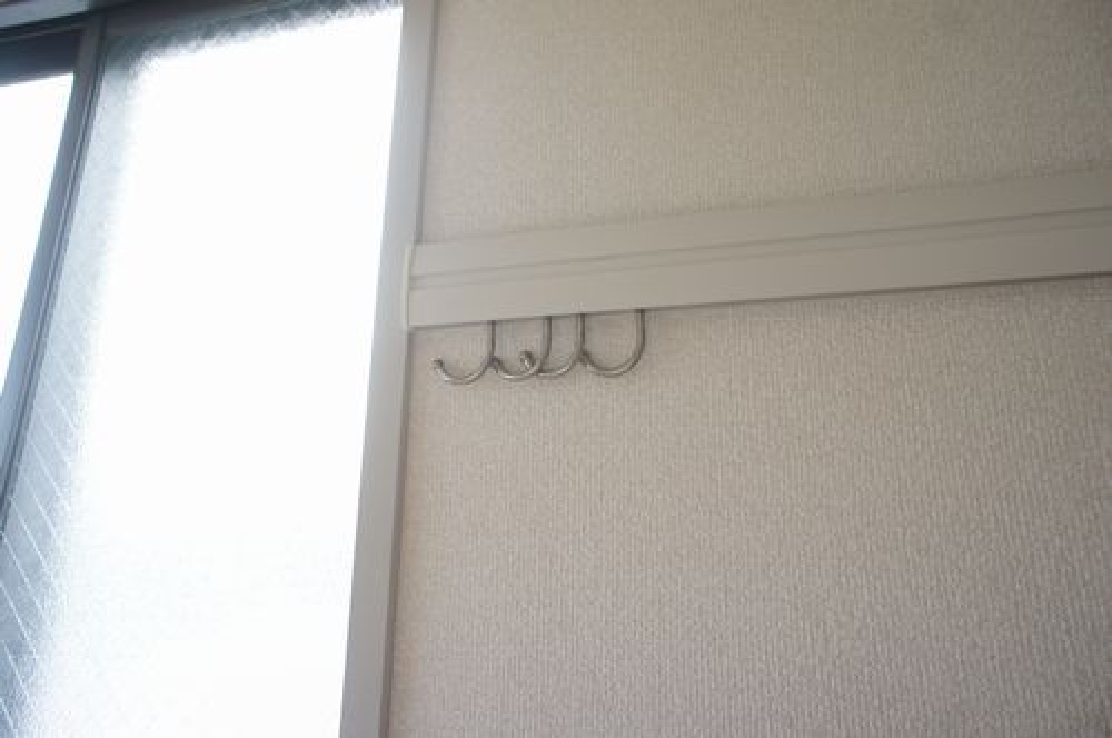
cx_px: 556
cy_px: 369
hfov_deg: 73.8
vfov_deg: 53.0
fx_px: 740
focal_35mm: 24
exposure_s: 1/60
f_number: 4
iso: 200
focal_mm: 16
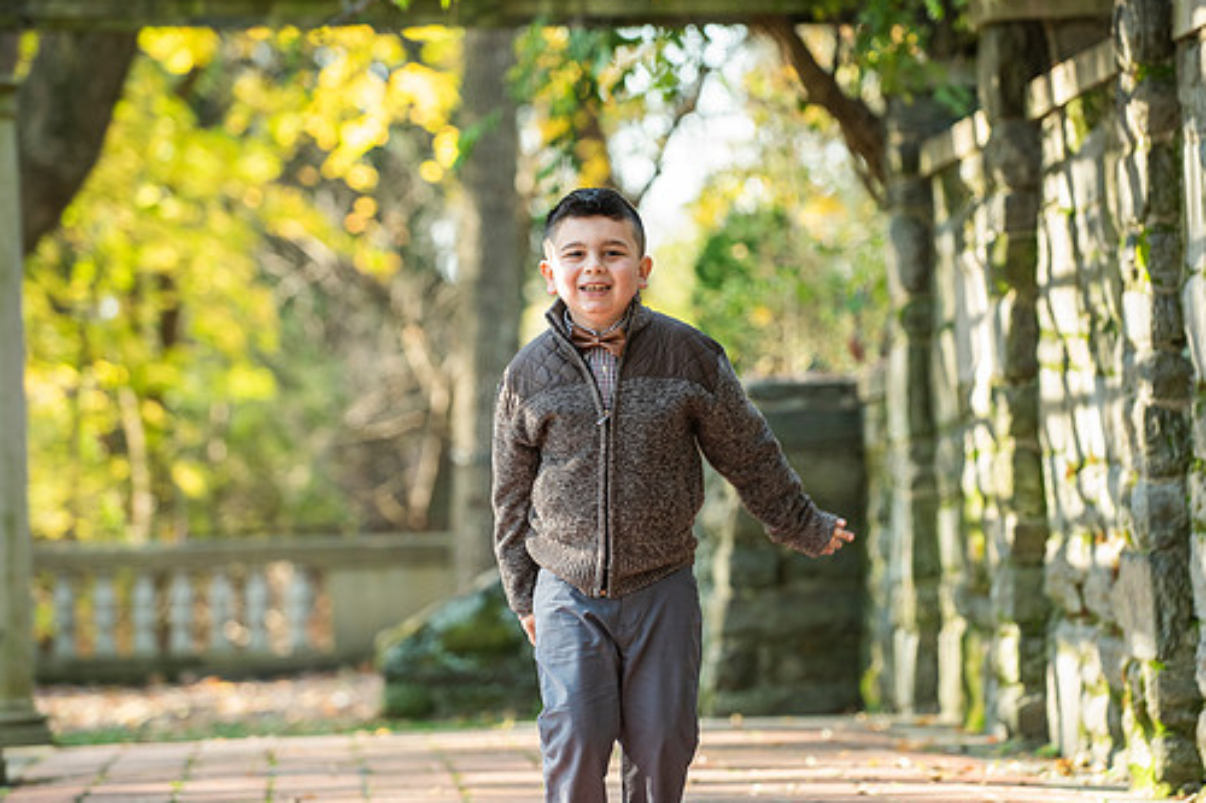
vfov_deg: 8.1
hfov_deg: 12.2
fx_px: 5659
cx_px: 671
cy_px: 414
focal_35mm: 169
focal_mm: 140
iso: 800
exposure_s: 1/500
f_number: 3.5
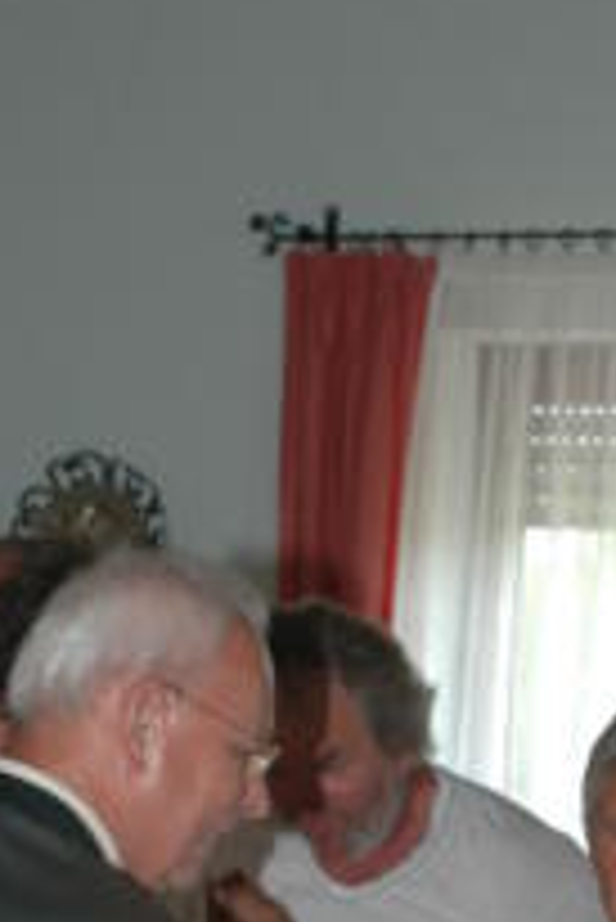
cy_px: 949
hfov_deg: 9.4
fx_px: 3741
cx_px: 337
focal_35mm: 146
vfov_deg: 13.8
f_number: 4.2
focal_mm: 40
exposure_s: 1/60
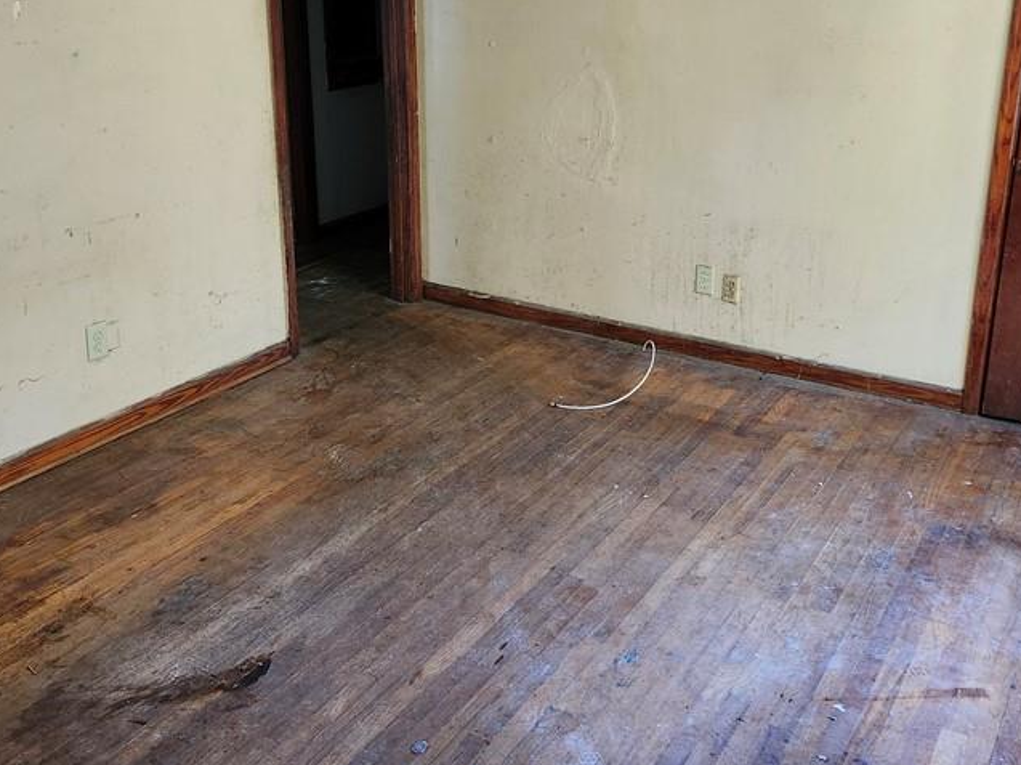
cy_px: 277
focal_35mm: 37
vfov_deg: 38.3
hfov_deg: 50.1
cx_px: 555
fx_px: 1091
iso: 500
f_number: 1.8
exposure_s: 1/40
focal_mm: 5.54
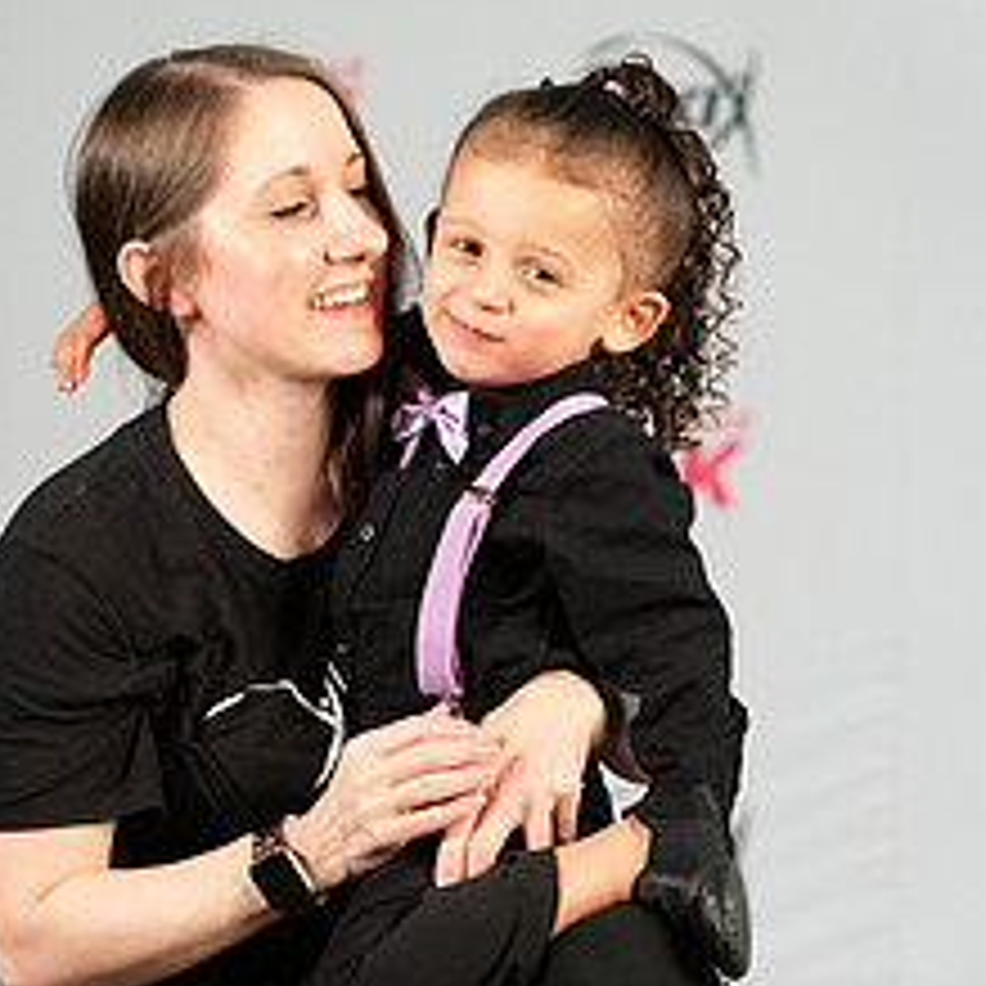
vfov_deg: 10.5
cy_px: 815
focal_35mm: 166
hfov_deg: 10.5
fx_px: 5349
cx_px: 369
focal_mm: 95
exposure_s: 1/250
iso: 6400
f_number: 2.8
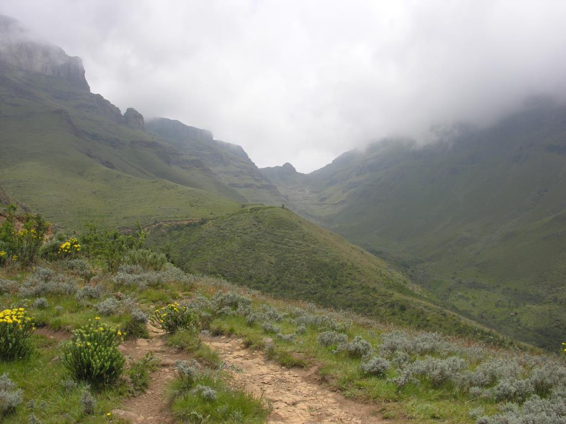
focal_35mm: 35
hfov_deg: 52.6
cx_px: 283
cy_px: 212
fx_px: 572
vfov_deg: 40.7
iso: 50
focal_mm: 8.9
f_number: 6.3
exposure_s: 1/212
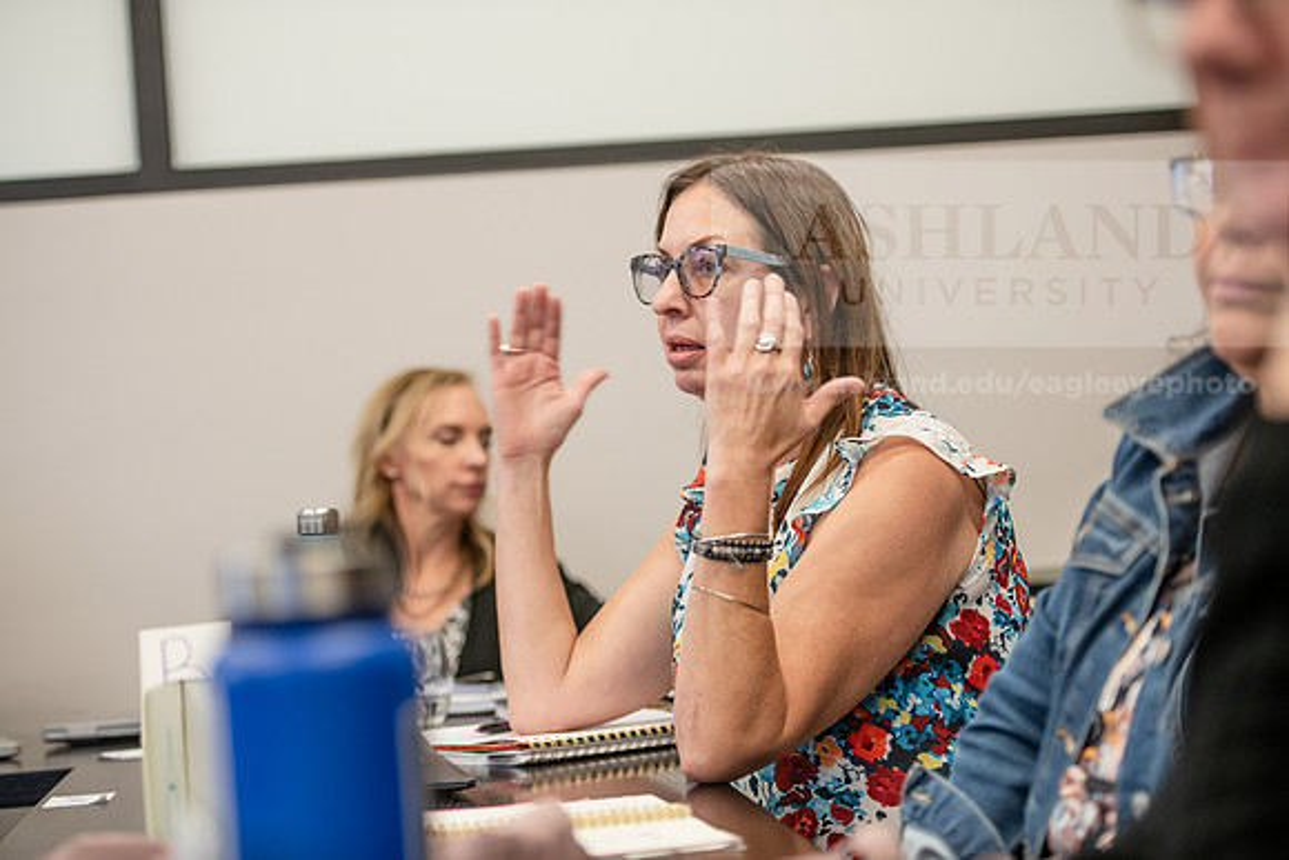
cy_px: 430
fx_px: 2937
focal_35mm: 82
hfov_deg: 24.8
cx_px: 644
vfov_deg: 16.7
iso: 1000
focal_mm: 82
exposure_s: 1/200
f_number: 2.8
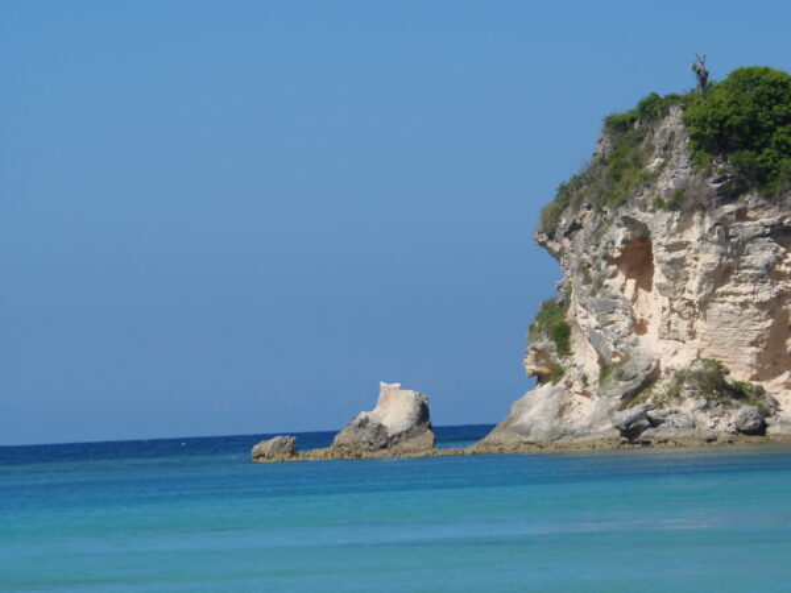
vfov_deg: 6.1
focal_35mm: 242
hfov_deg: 8.2
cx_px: 396
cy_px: 296
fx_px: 5530
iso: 64
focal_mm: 44.9
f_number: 5.1
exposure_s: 1/640
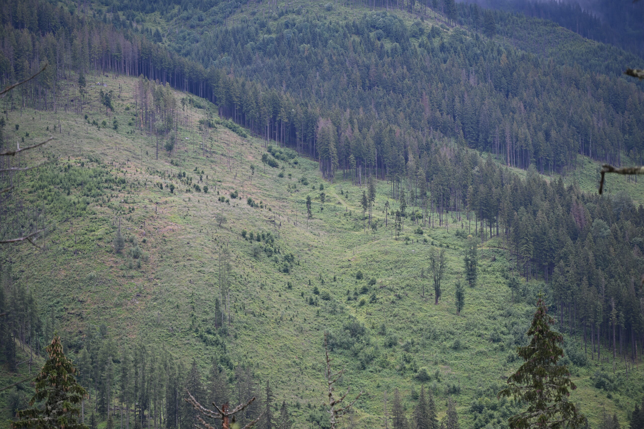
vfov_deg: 11.4
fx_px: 2147
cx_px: 322
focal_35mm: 120
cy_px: 214
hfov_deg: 17.1
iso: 100
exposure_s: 1/160
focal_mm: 120
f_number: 4
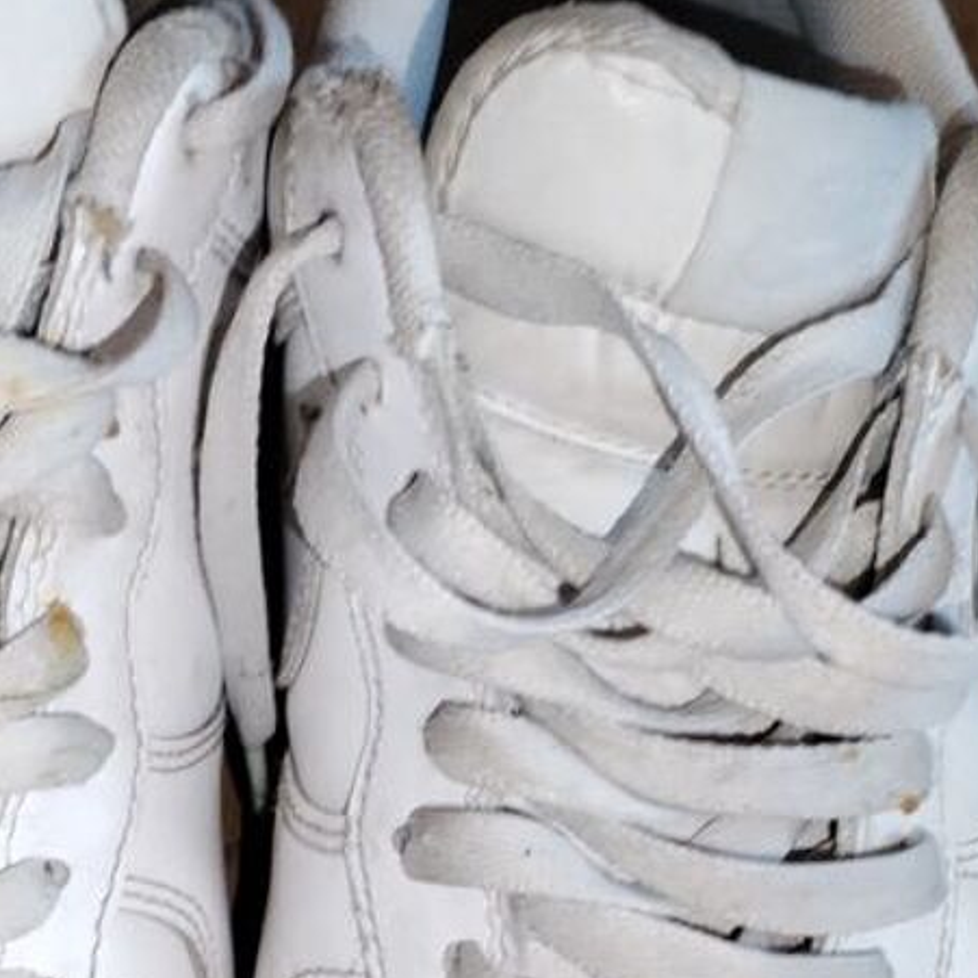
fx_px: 2174
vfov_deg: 24.9
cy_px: 803
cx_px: 249
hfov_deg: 25.1
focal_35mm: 68
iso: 930
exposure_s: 1/24
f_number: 1.8
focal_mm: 4.75
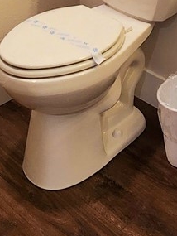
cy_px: -150
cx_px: 94
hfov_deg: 20.2
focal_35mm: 73
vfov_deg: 21.0
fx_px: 497
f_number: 2.2
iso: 125
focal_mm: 2.2
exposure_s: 1/60.2
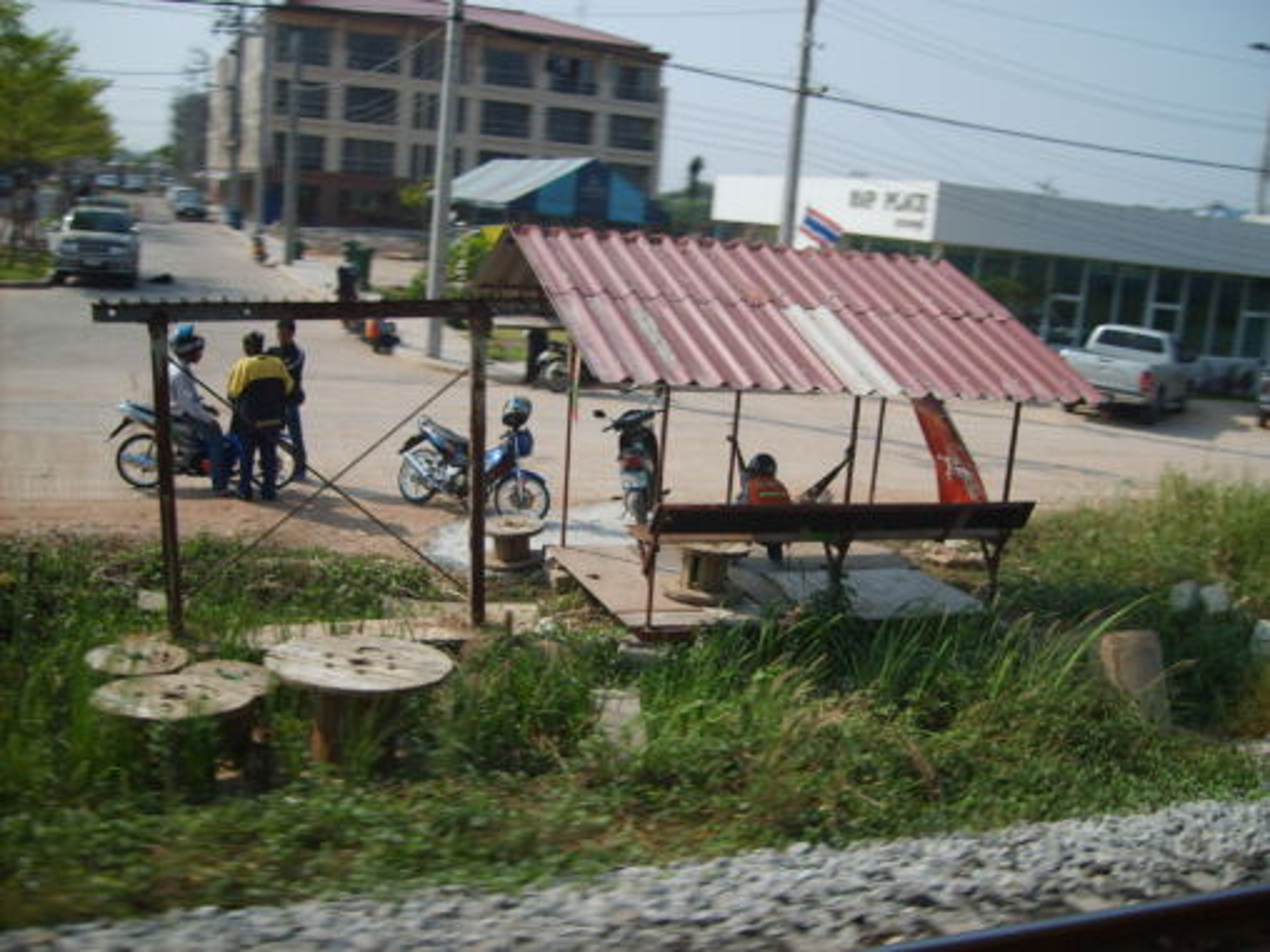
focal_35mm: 35
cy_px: 476
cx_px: 635
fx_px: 1284
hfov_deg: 52.6
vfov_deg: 40.7
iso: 50
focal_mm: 5.8
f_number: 7.1
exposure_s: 1/250
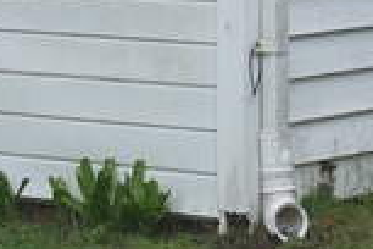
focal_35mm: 299
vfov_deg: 4.4
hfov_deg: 6.9
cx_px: 353
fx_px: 3098
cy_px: -518
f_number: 8
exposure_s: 1/250
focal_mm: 38
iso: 400
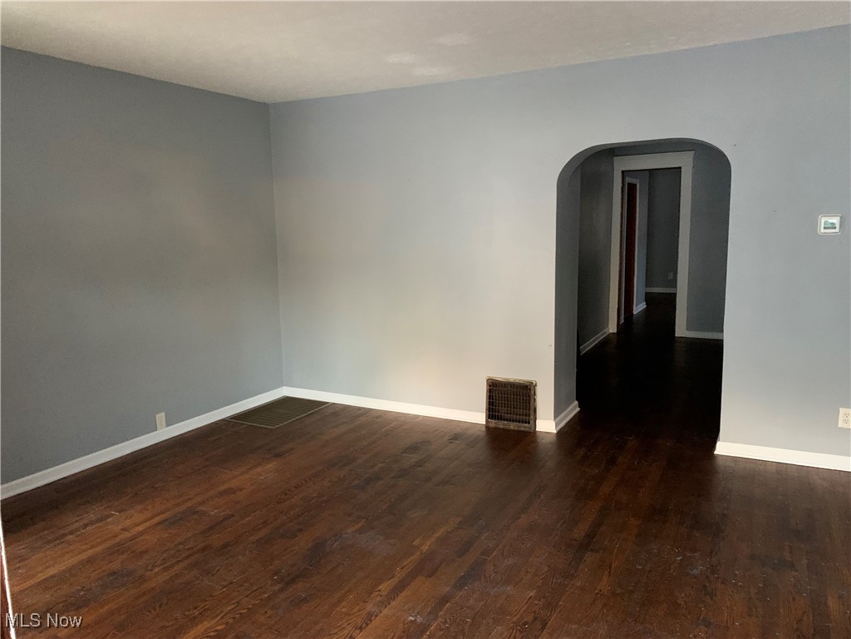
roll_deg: +2.6
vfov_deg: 53.1
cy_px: 320
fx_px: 639
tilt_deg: -8.6
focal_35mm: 26
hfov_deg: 67.3
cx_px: 426
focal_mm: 4.25
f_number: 1.8
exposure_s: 1/30
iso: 500
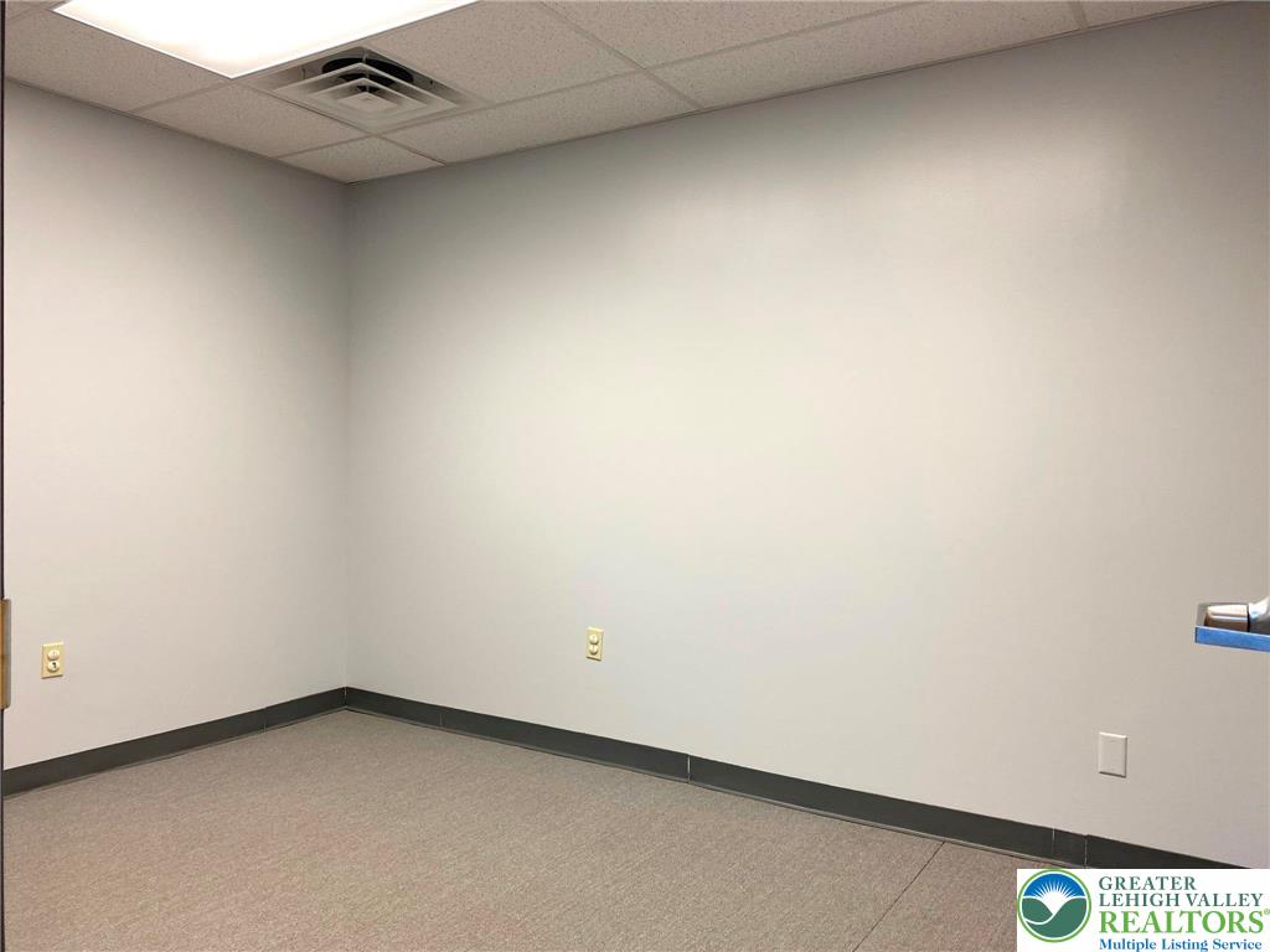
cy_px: 476
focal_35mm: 26
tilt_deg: -2.0
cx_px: 635
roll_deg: -0.1
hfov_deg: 67.3
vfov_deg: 53.1
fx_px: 954
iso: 100
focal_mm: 4.25
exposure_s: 1/120
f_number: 1.8
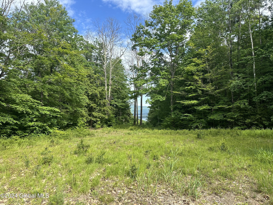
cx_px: 136
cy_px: 102
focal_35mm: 24
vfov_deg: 56.8
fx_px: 189
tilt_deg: +1.4
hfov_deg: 71.6
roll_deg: -0.8
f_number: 1.78
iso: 80
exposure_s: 1/1339
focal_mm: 6.86
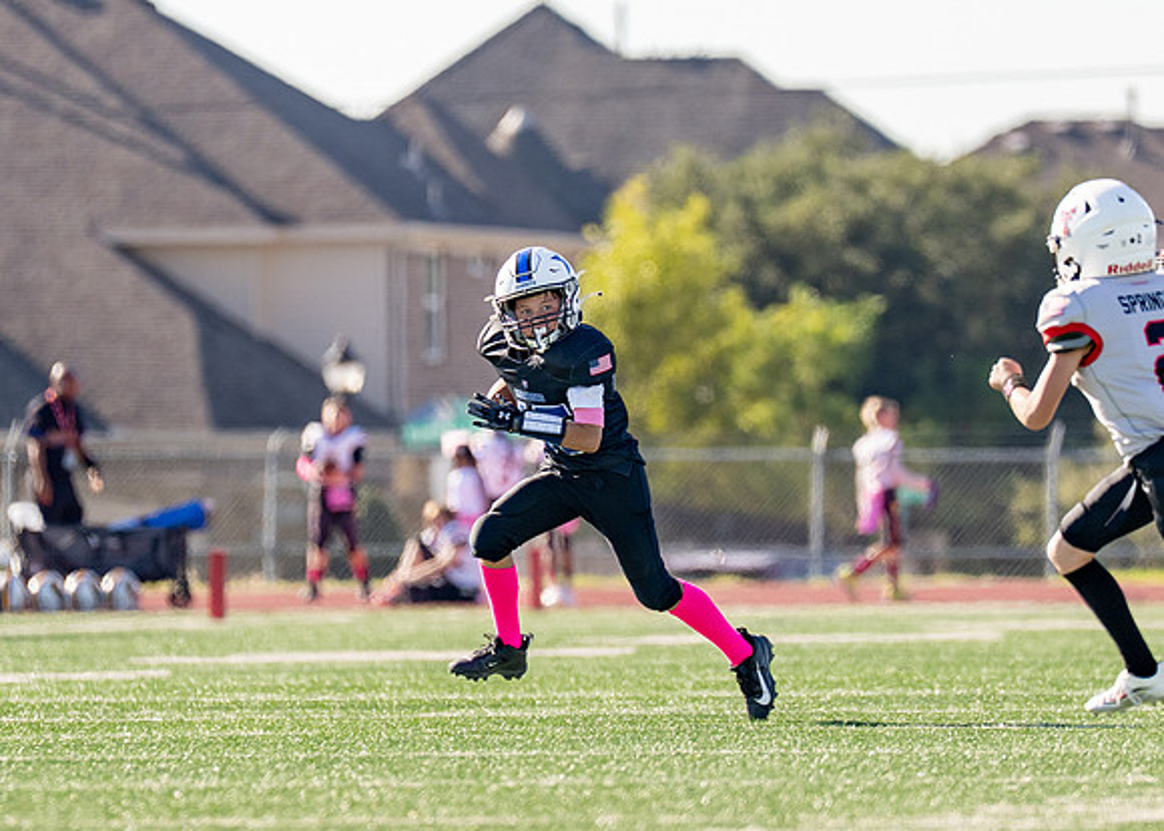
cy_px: 426
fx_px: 17260
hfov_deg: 3.9
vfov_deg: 2.8
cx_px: 645
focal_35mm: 522
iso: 160
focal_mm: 200
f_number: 2.8
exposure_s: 1/2000
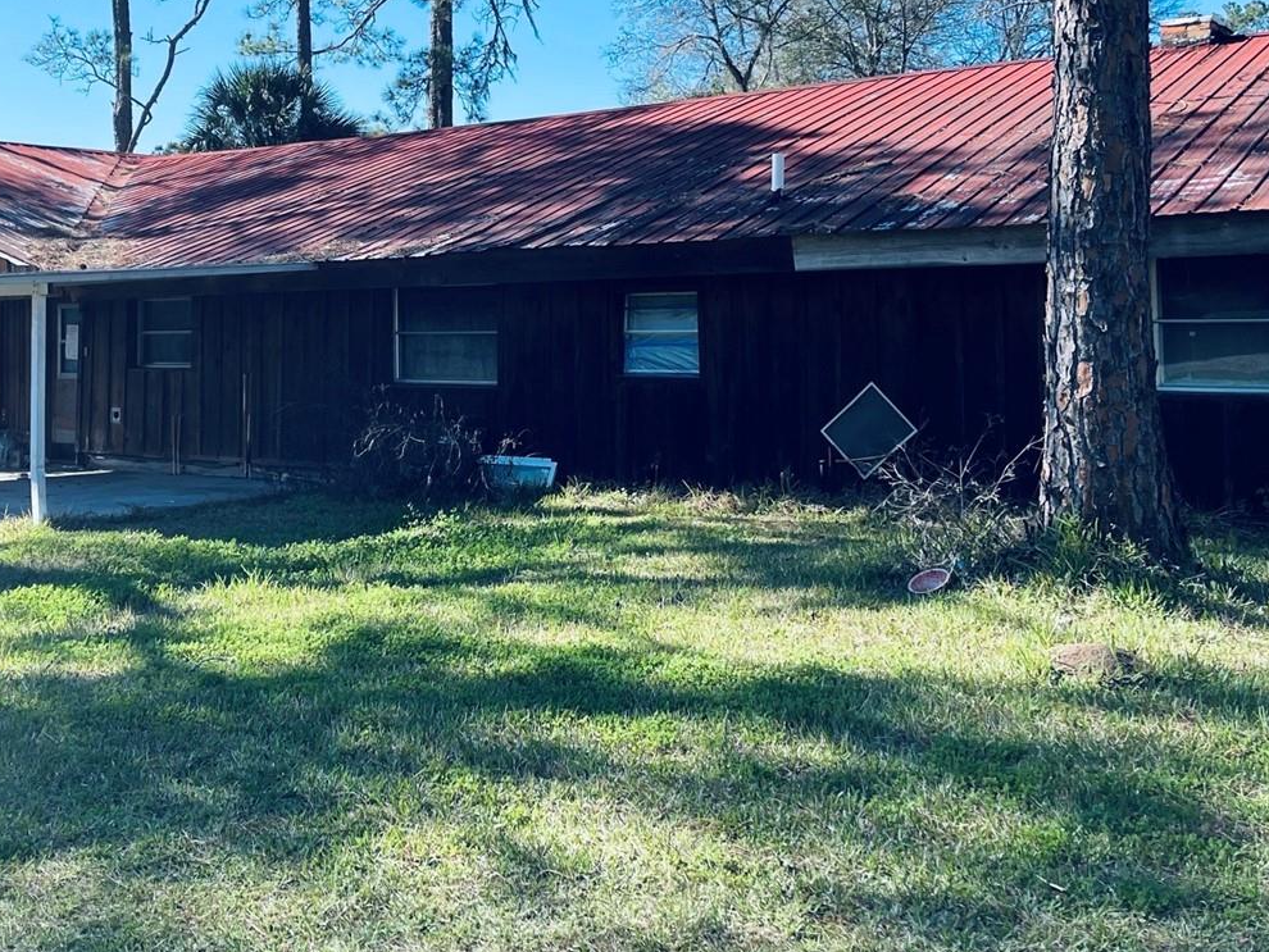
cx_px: 431
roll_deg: +0.1
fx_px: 1540
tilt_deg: +0.5
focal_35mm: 42
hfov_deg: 44.2
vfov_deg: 33.8
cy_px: 270
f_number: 1.6
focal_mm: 5.1
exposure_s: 1/1553
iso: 32
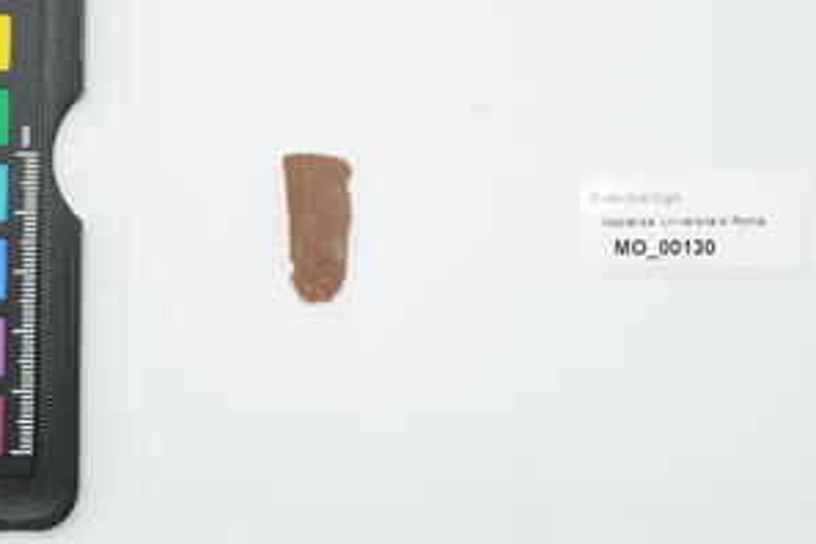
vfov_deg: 24.2
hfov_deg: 35.7
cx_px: 338
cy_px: 192
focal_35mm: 56
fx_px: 1265
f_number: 16
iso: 100
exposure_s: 1/10
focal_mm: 23
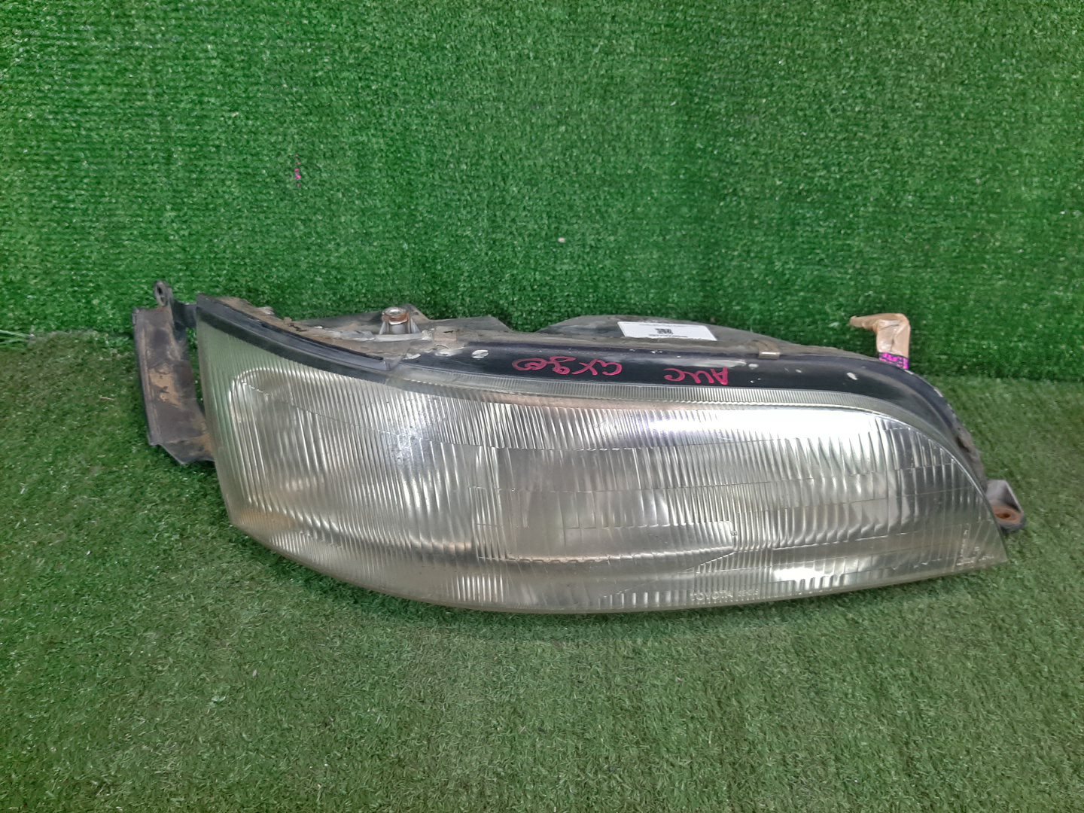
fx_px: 814
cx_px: 542
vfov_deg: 53.1
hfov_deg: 67.3
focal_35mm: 26
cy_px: 406
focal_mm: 3.93
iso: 97
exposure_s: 1/50
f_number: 1.7
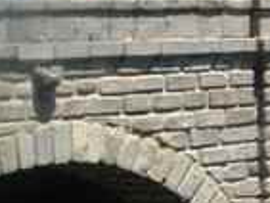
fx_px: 1725
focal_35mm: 221
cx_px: 990
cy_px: -123
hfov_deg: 7.2
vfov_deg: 6.6
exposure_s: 1/250
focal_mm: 18
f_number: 9
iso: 100
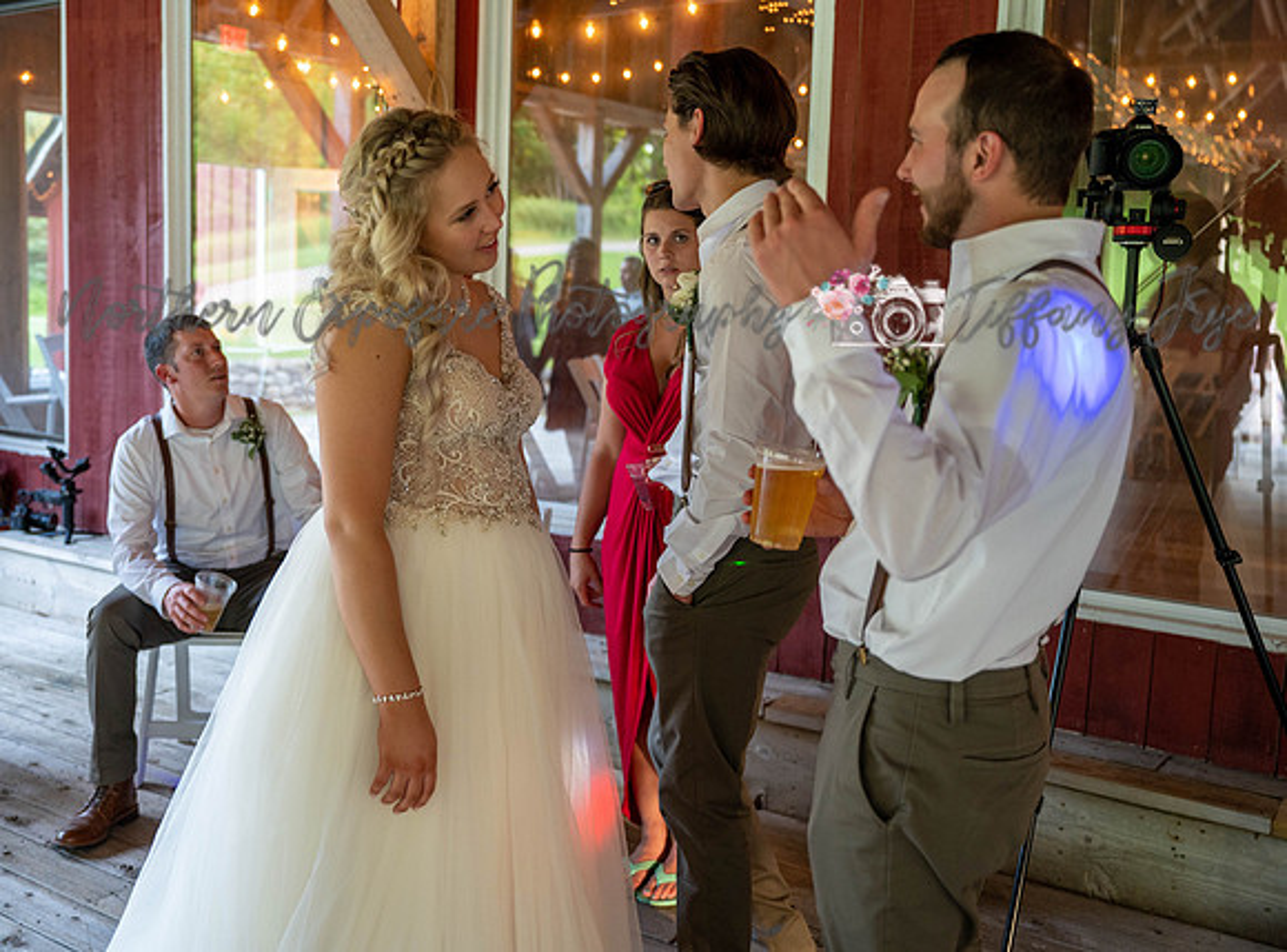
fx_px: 1371
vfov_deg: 38.3
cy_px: 476
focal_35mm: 37
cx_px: 571
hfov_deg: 50.2
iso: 1800
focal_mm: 34.5
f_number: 2.8
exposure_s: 1/125
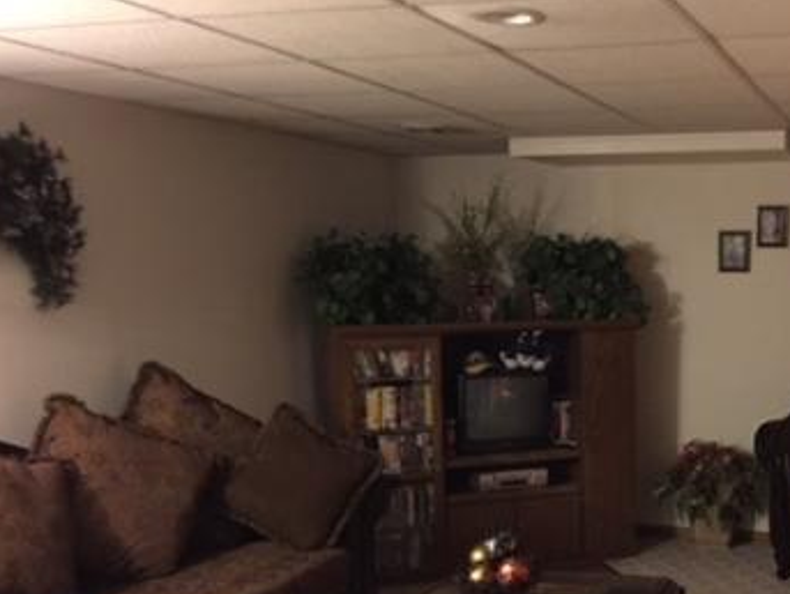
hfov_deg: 37.3
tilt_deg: -8.2
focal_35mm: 49
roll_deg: -0.7
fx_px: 1119
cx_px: 645
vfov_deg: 29.2
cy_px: 458
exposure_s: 1/4
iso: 200
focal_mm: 4.15
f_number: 2.2
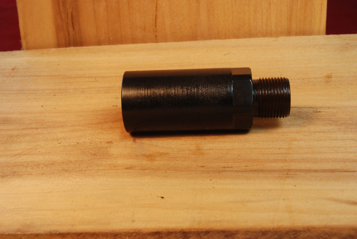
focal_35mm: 61
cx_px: 178
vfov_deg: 22.3
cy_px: 119
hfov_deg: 32.8
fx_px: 606
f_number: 20
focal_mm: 40
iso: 200
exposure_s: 1/8
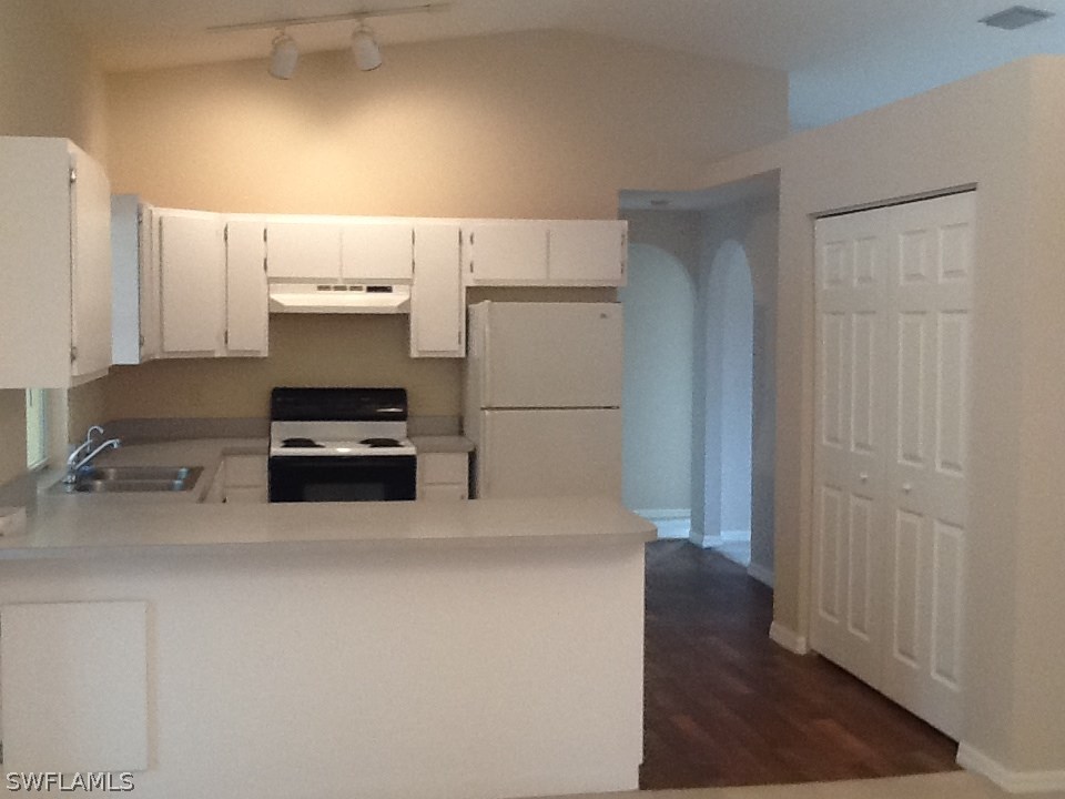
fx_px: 1354
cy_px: 400
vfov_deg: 32.9
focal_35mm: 44
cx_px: 532
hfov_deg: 42.9
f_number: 2.4
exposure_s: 1/30
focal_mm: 2.03
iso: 100
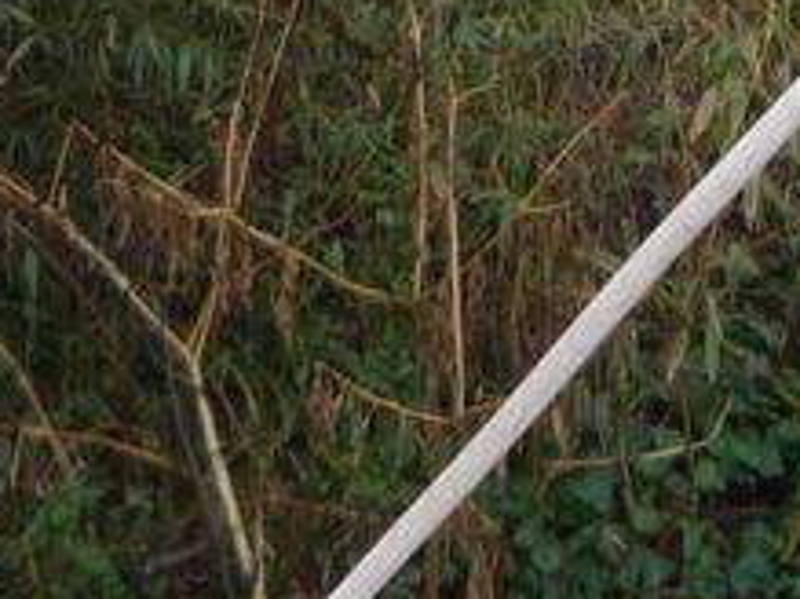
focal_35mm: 137
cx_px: 398
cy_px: -687
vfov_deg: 9.9
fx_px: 3164
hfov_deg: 14.4
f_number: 3.3
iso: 100
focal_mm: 5.2
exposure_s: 1/80
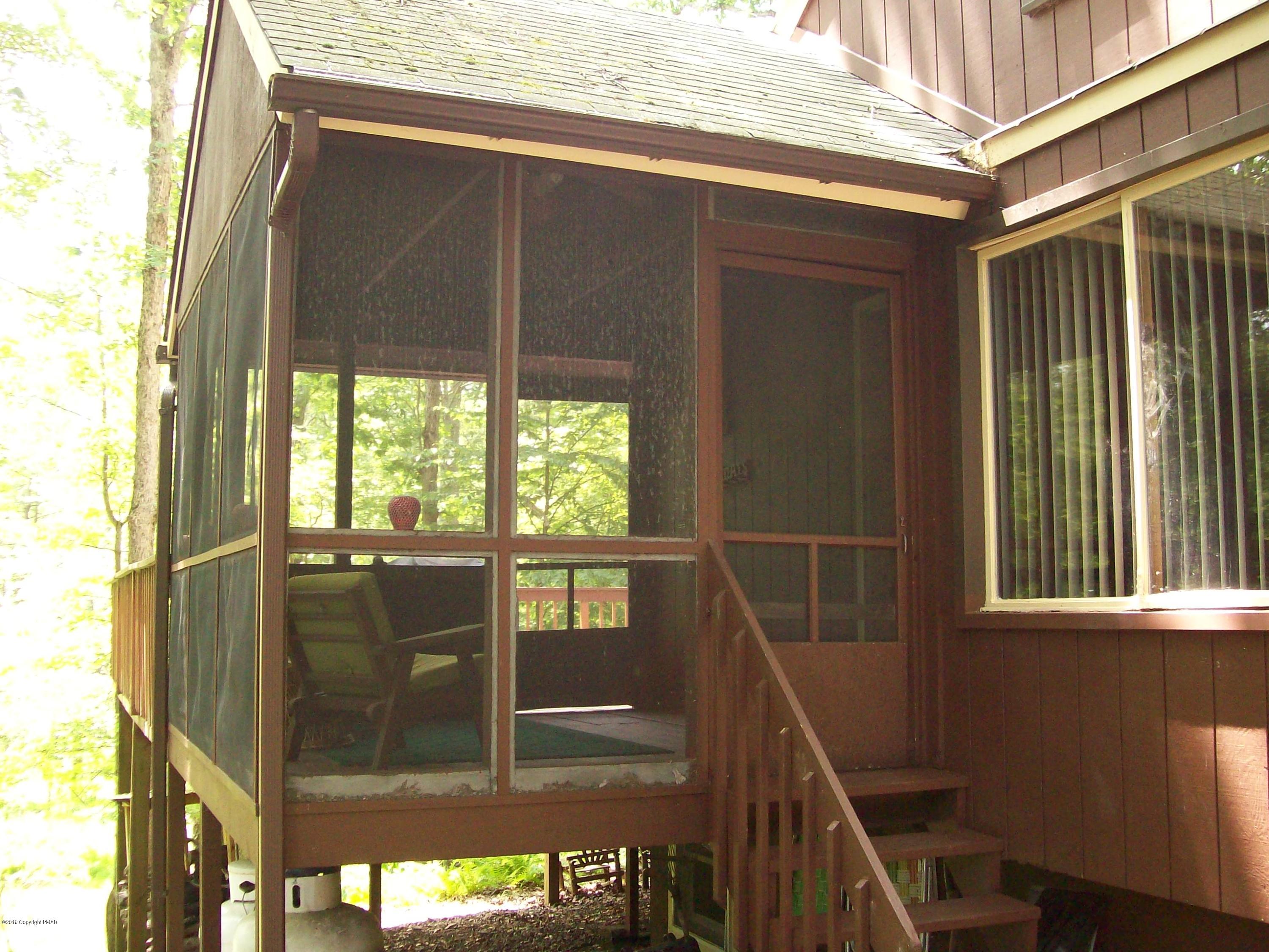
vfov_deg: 39.7
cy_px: 476
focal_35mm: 36
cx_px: 634
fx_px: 1320
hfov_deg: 51.4
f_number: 2.7
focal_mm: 6
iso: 200
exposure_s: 1/64
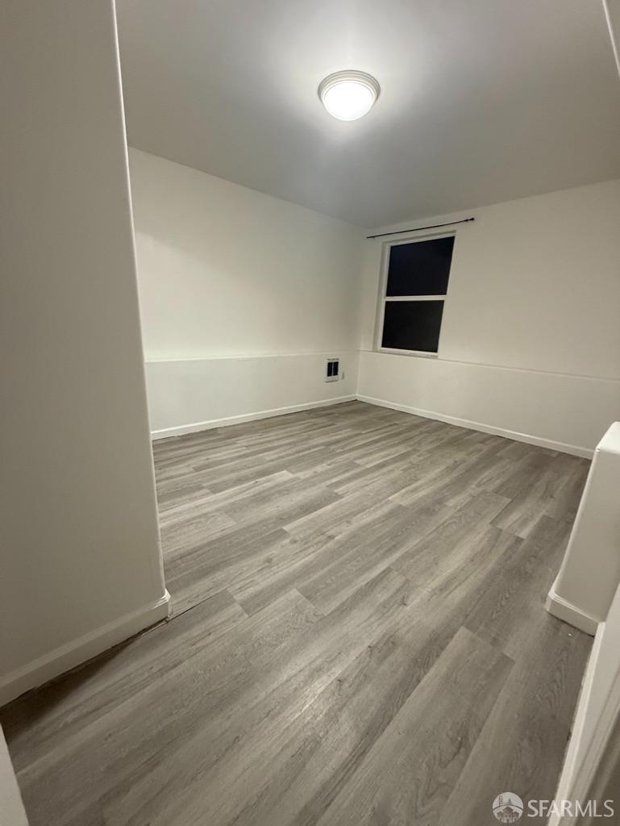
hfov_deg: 85.7
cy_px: 413
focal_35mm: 14
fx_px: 334
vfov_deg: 102.0
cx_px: 310
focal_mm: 2.22
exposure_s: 1/60
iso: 500
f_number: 2.2
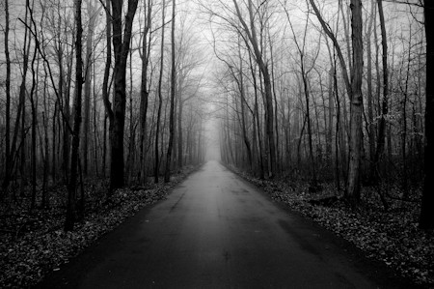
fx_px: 397
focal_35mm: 33
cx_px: 217
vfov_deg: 39.9
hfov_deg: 57.3
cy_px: 144
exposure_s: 1/100
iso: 400
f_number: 5
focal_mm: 22
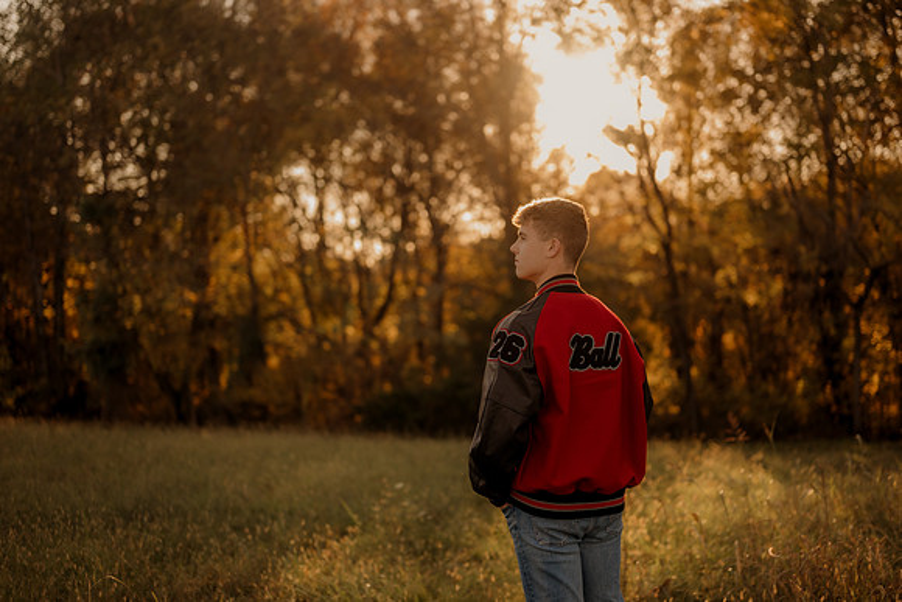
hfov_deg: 39.6
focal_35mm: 50
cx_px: 451
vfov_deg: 27.0
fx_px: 1253
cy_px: 301
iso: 250
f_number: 1.8
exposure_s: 1/1000
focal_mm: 50
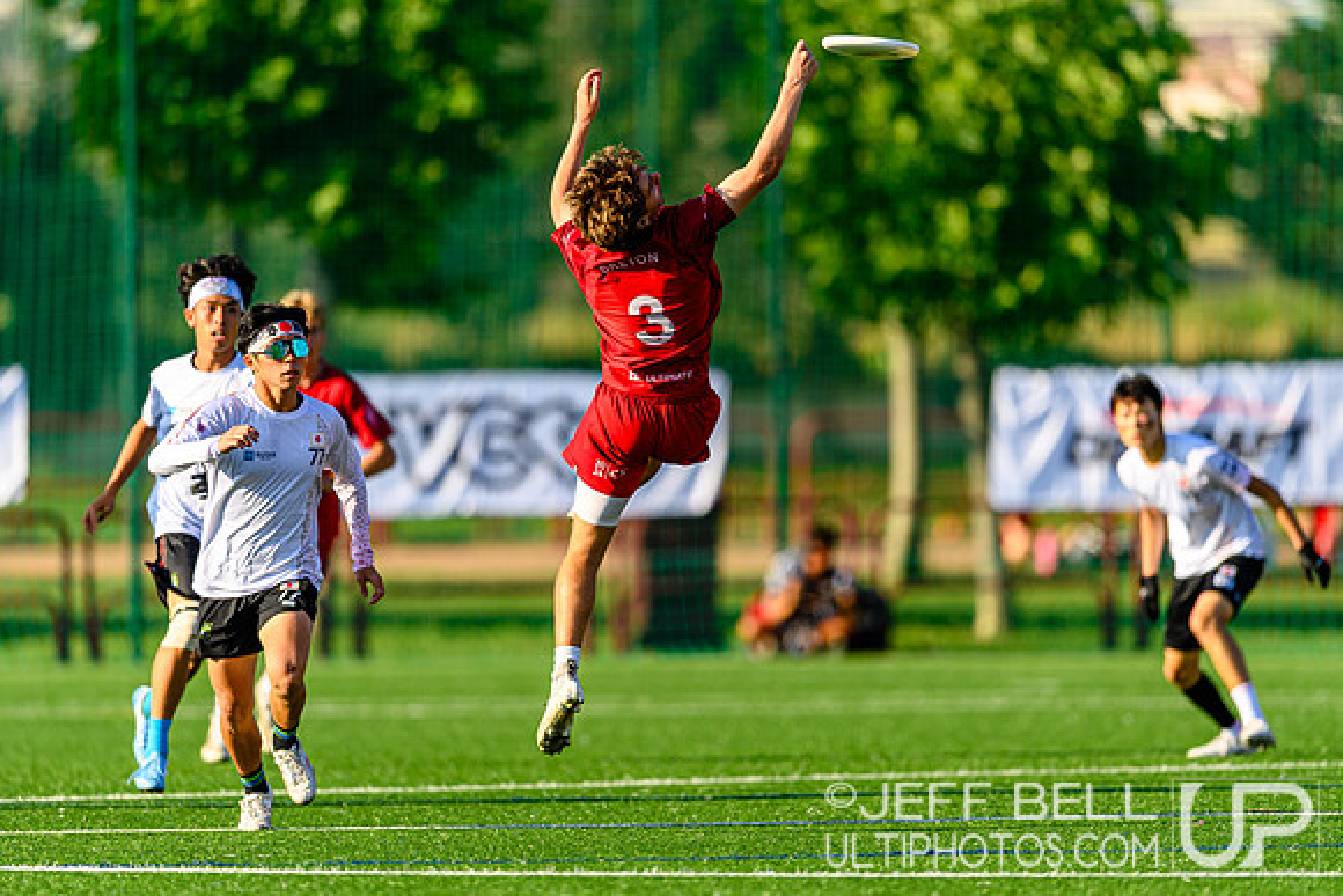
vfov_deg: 2.9
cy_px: 450
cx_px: 671
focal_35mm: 468
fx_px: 17476
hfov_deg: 4.4
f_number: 3.2
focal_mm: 400
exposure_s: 1/1600
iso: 100
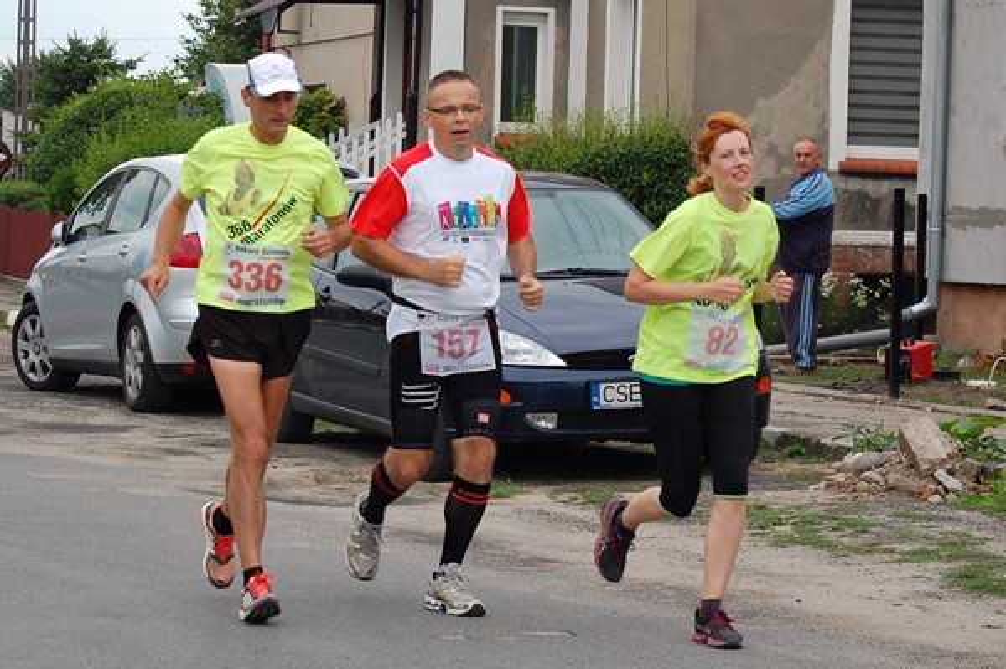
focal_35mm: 82
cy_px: 334
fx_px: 2303
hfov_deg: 24.6
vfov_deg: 16.5
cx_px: 503
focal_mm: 55
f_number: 6.3
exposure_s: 1/160
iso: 200
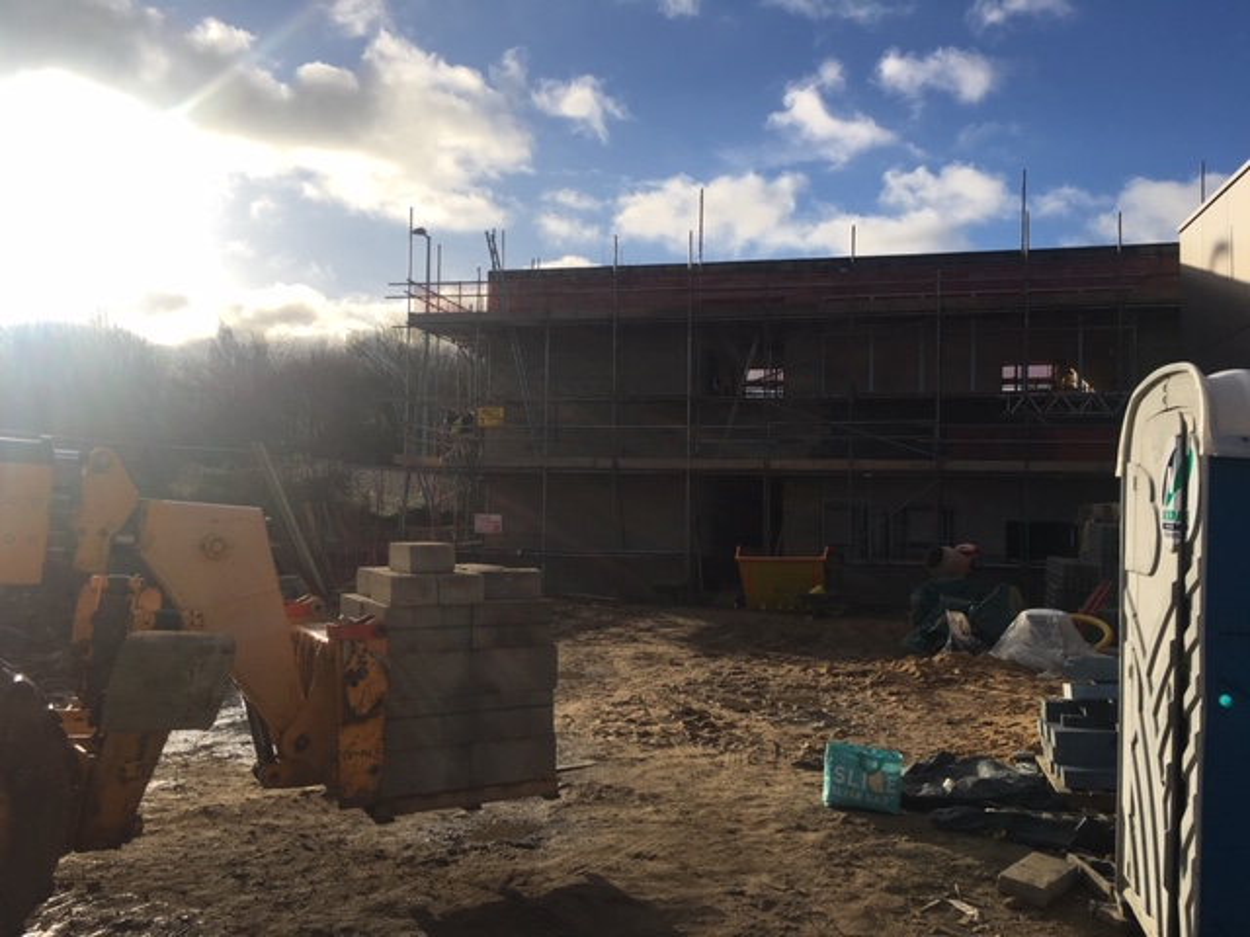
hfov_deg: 61.7
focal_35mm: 29
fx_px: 1047
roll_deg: -1.2
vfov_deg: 48.2
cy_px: 468
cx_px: 625
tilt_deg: +3.5
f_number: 2.2
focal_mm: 4.15
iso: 25
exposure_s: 1/2747
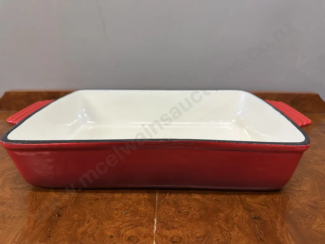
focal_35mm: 24
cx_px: 162
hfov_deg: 71.6
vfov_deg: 56.8
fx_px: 225
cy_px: 122
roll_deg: -1.0
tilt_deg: -20.6
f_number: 1.78
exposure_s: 1/100
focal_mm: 6.86
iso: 200
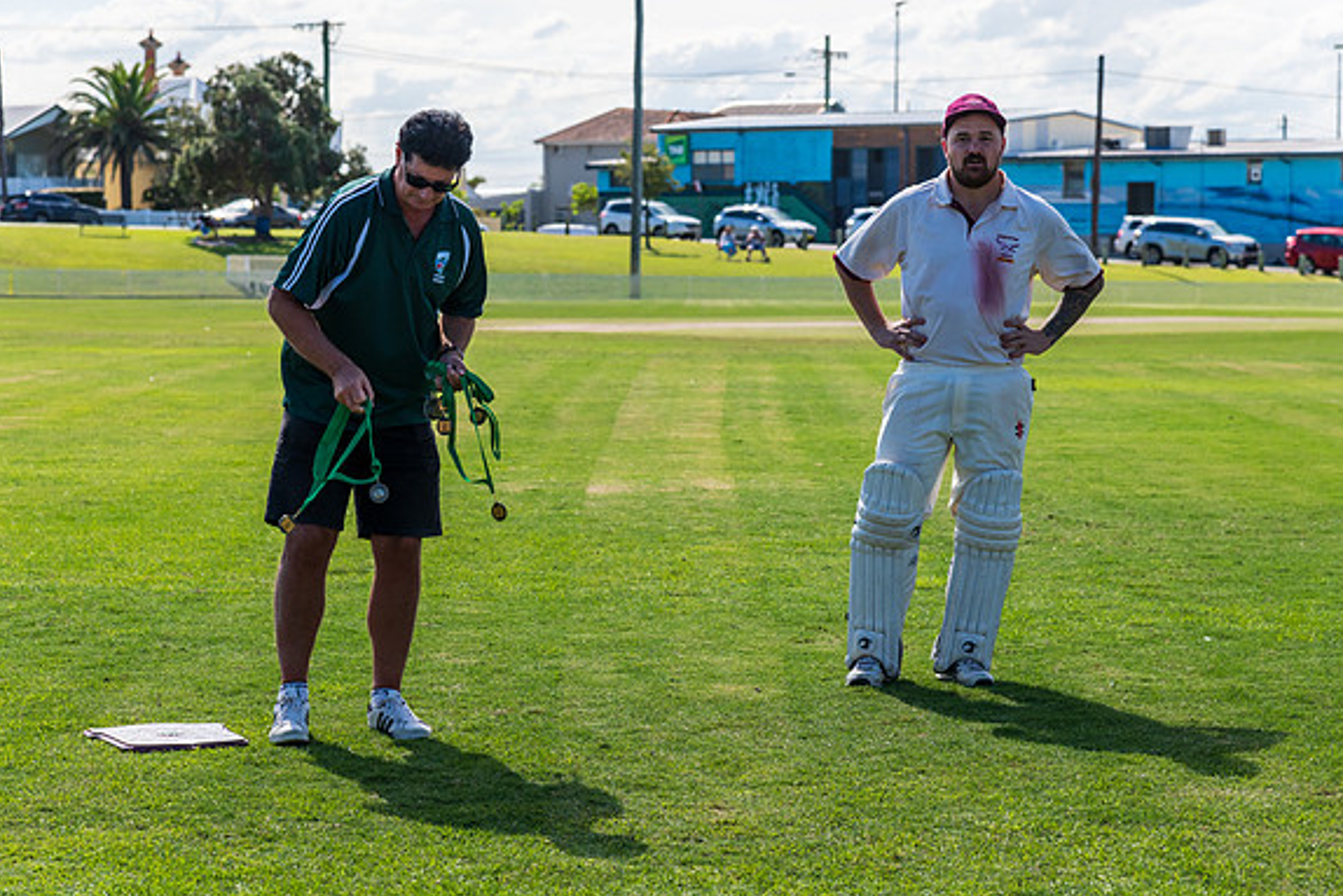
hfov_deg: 20.6
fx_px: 3694
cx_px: 669
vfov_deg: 13.8
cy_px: 448
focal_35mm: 99
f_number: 6.3
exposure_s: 1/1600
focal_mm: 98
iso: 400
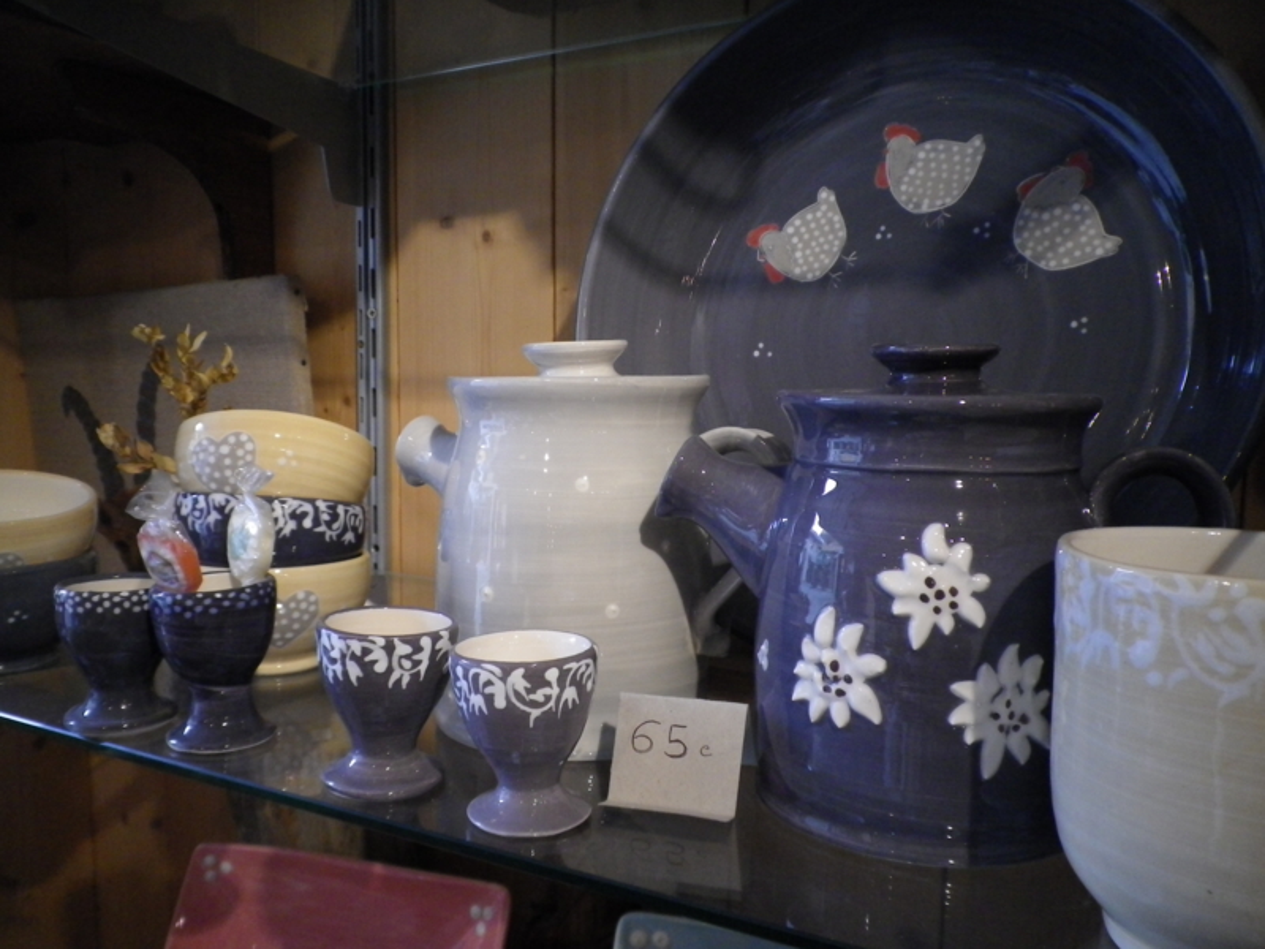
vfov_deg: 49.7
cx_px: 632
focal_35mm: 28
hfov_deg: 63.4
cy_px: 474
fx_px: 1023
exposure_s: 1/50
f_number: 3.5
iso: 320
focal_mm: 5.05
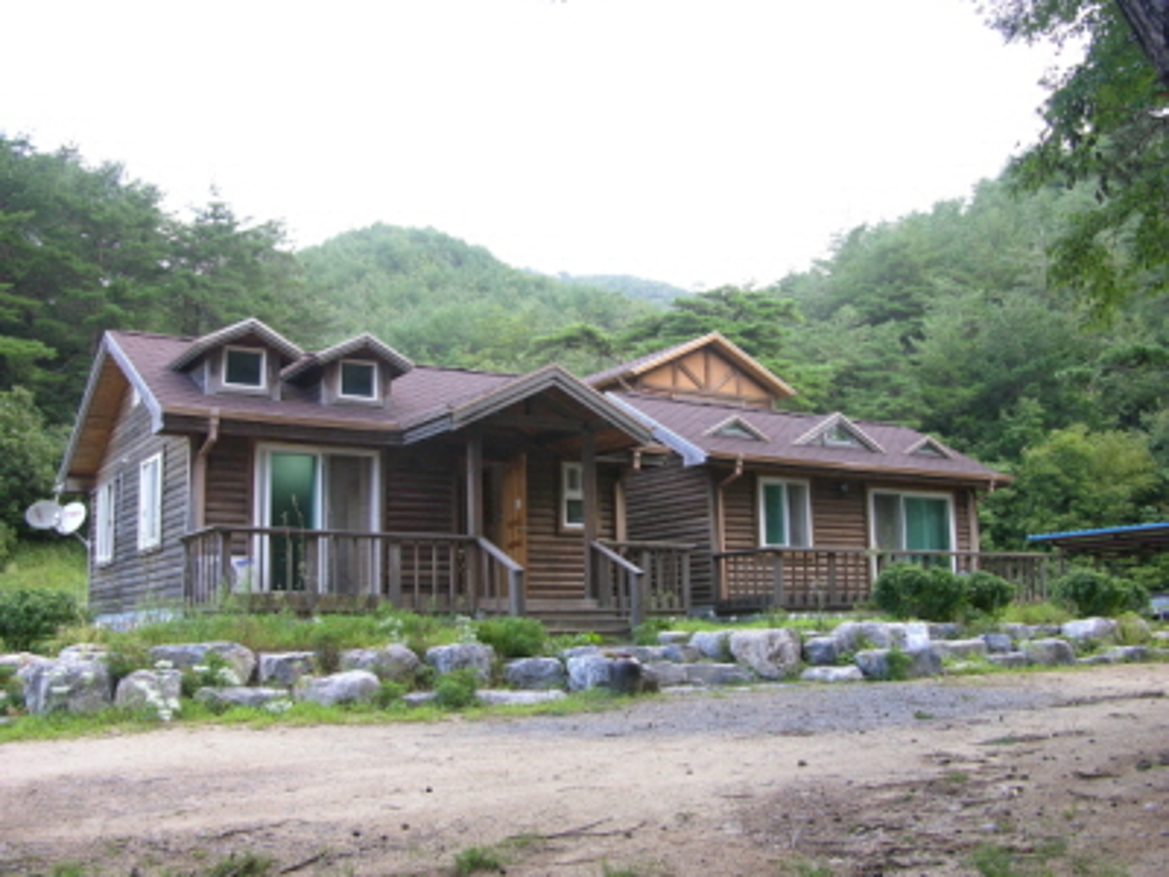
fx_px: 1182
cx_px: 584
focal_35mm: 35
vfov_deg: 40.7
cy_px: 438
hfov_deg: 52.6
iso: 100
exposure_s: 1/60.9
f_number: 3.2
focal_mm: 8.9
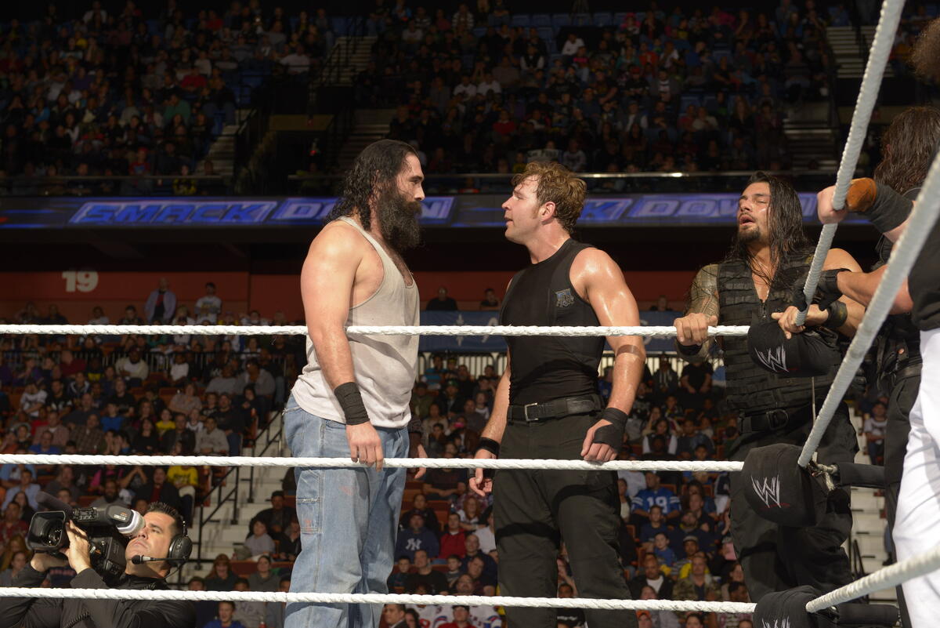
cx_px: 470
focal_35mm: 70
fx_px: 1828
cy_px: 314
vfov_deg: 19.5
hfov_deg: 28.8
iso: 250
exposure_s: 1/200
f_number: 5.6
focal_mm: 70
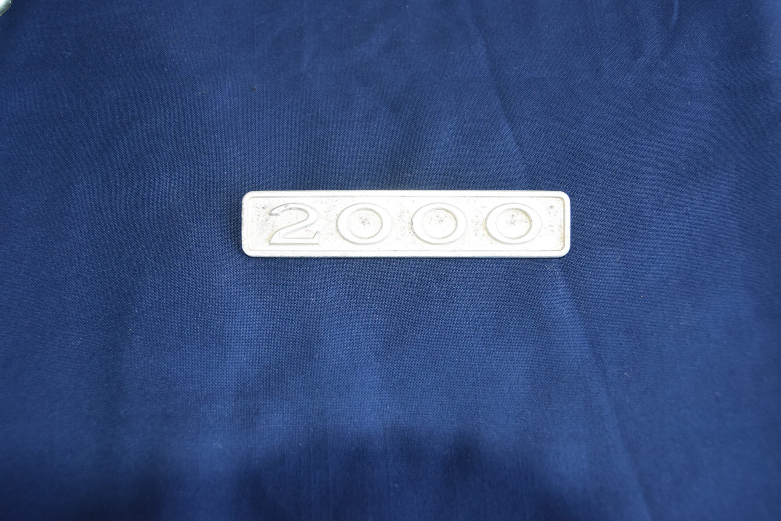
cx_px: 390
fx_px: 846
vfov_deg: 34.2
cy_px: 260
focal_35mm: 39
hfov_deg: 49.6
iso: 1000
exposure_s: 1/60
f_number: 3.8
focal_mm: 26
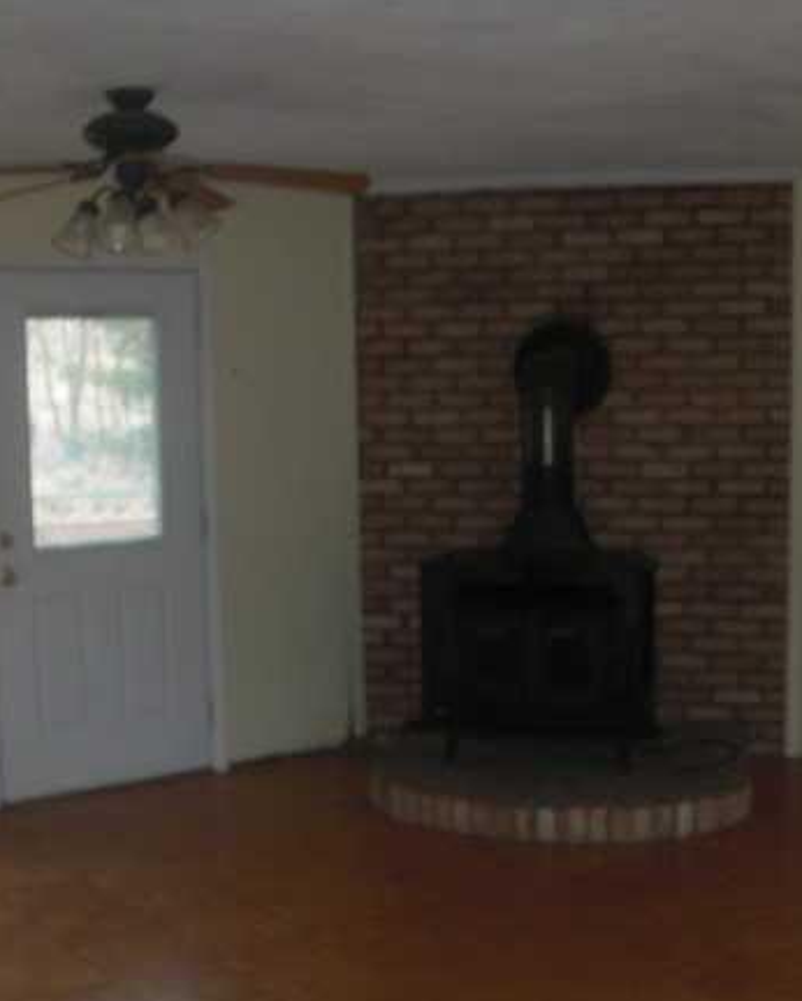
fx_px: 1542
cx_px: 422
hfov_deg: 29.2
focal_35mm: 52
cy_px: 535
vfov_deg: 36.0
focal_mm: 6.3
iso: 200
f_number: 2.8
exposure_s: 1/60
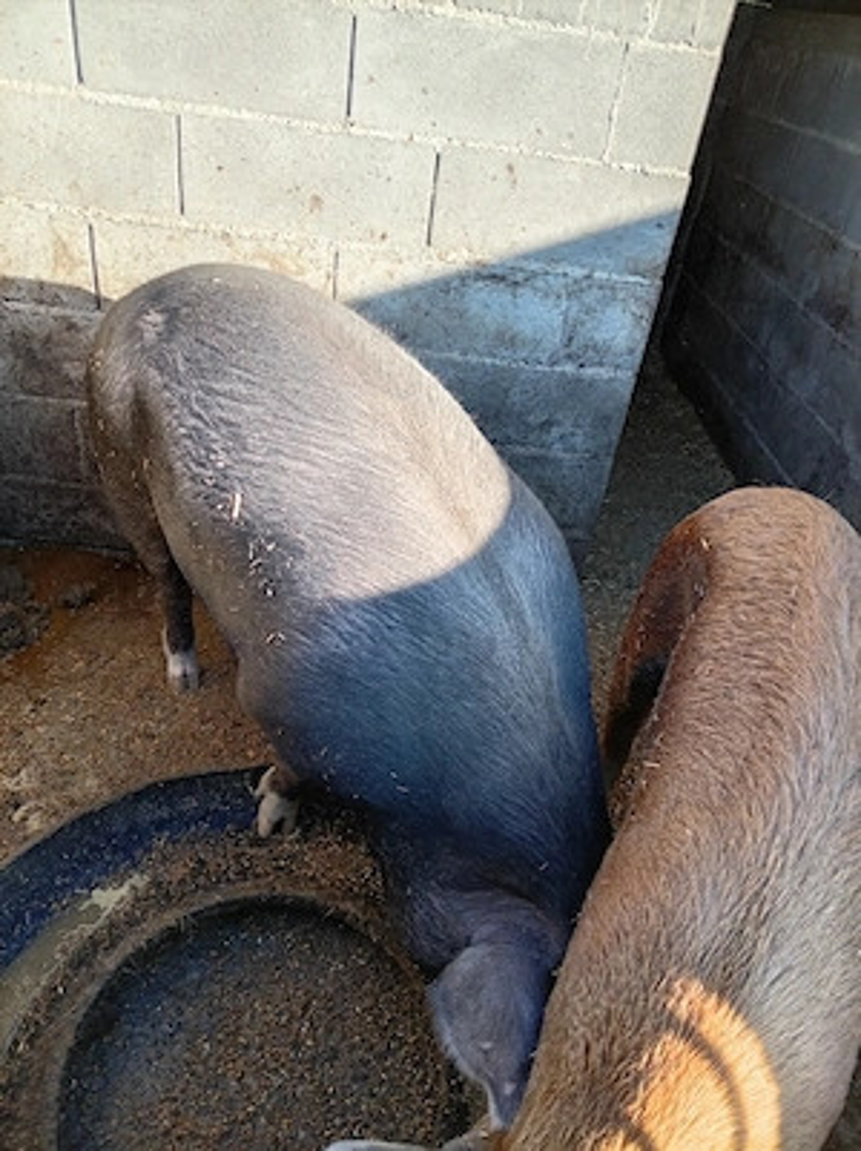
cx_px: 430
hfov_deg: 54.8
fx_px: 830
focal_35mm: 25
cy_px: 576
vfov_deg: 69.4
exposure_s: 1/158
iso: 102
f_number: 1.8
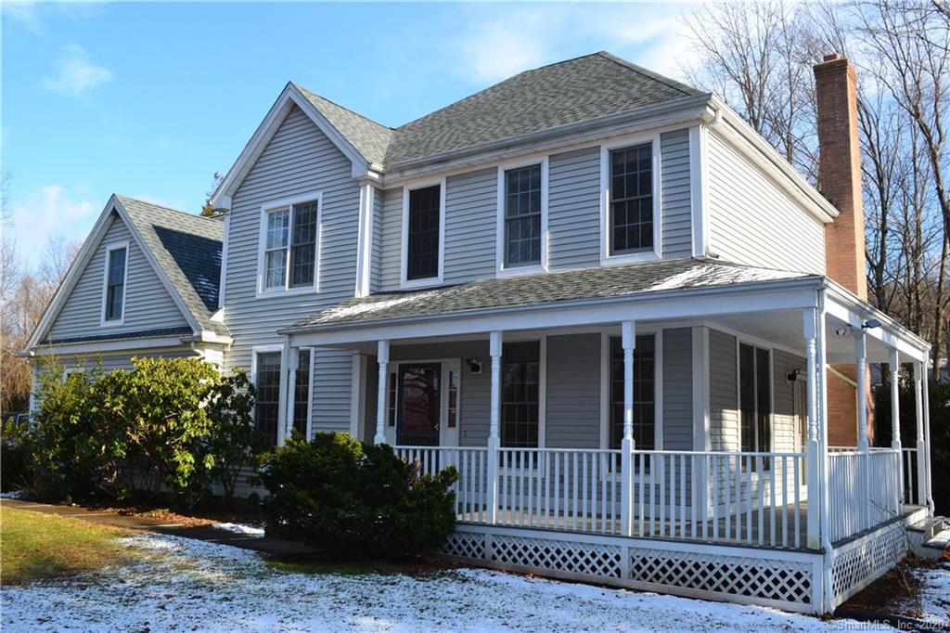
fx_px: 791
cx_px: 475
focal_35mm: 30
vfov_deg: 43.6
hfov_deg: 61.9
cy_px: 316
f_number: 10
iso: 400
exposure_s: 1/320
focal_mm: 20
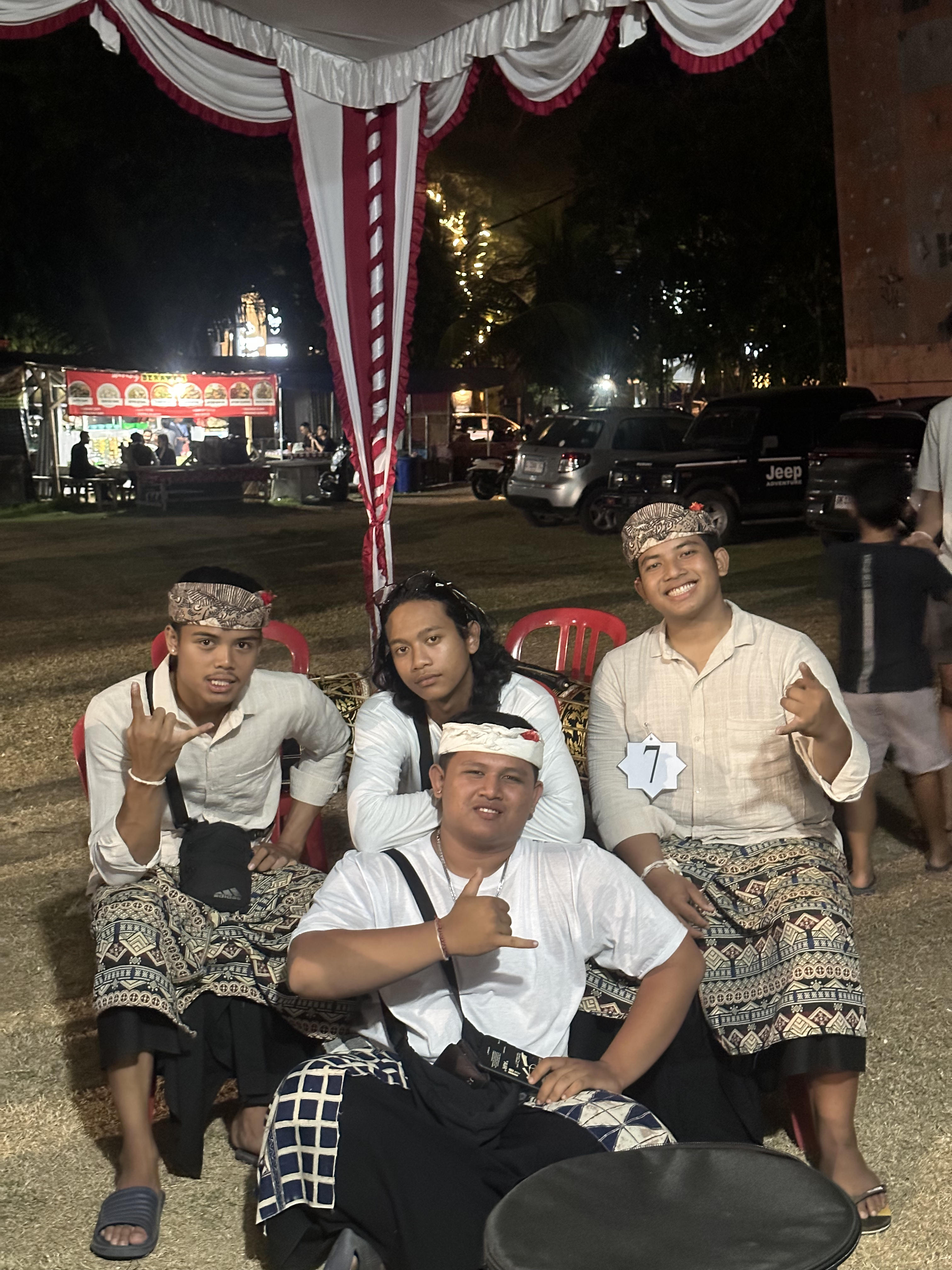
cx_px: 476
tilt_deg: -6.9
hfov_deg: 30.3
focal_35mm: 48
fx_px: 1760
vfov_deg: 39.7
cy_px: 635
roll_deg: +0.7
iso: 640
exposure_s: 1/25
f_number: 1.78
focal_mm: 6.86
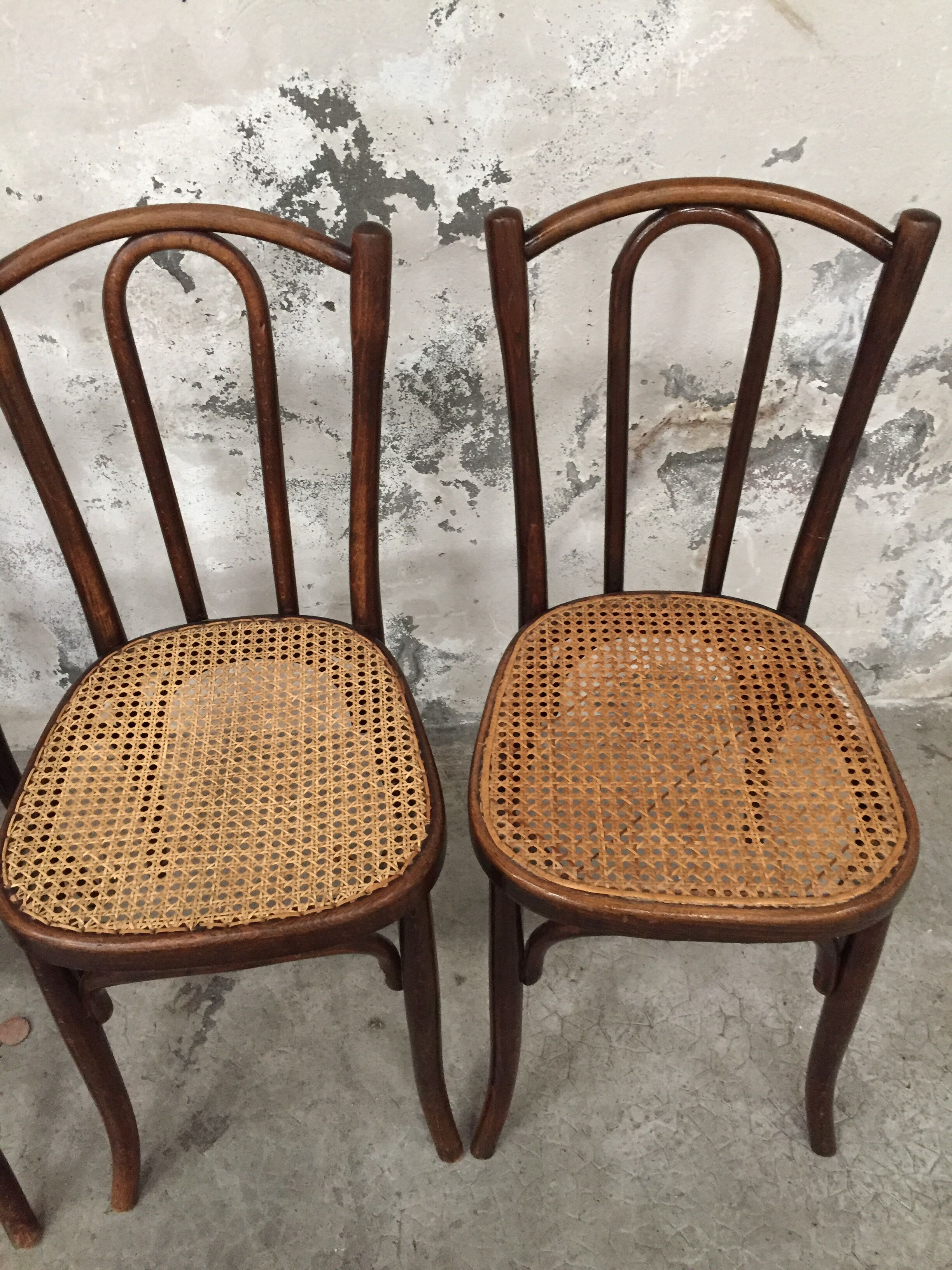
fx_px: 1063
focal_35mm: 29
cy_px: 635
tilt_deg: -39.6
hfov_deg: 48.2
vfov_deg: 61.7
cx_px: 476
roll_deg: +1.3
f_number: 2.2
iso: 250
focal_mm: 4.15
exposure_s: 1/20
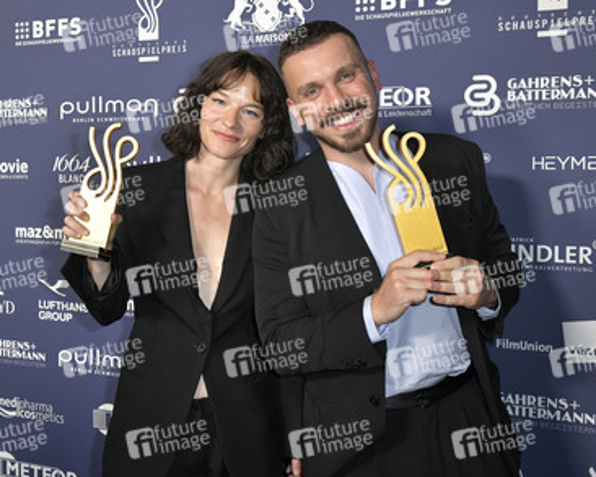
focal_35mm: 37
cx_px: 287
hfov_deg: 49.1
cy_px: 236
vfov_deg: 40.1
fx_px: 653
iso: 2000
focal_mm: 32
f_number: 6.3
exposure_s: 1/250
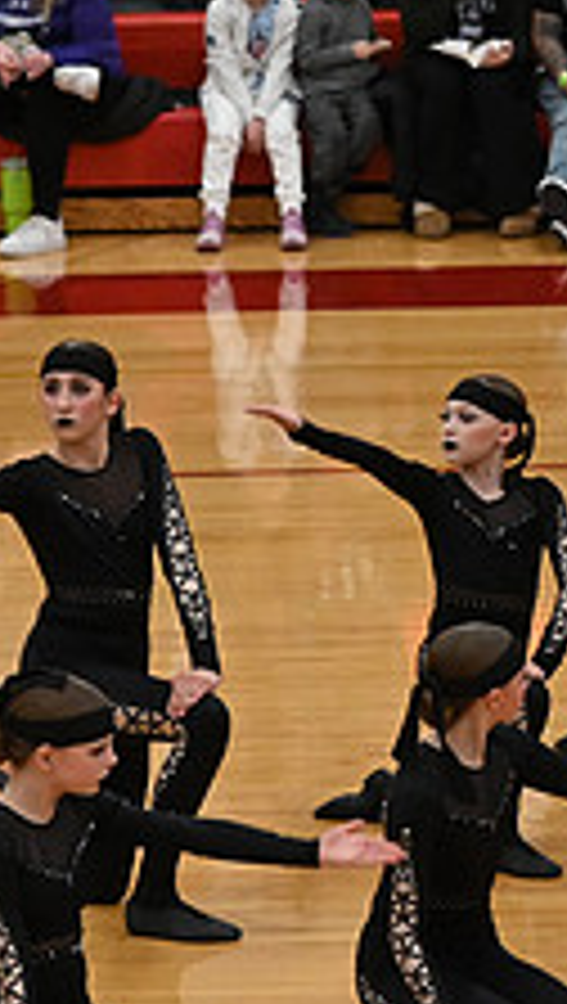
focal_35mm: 286
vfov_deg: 7.5
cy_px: 497
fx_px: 7618
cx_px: 1296
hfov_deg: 4.2
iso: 3200
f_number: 4
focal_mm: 70
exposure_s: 1/400
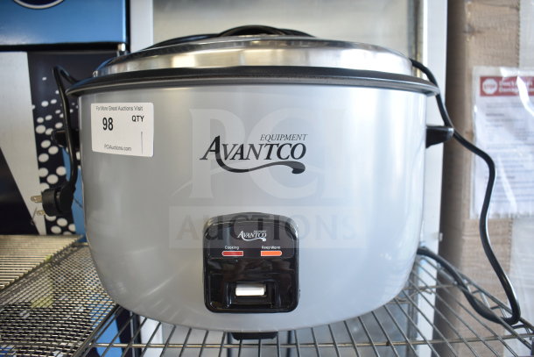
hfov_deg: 61.9
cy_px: 178
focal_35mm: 30
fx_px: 445
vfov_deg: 43.6
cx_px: 267
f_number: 3.8
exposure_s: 1/30
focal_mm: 20
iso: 450
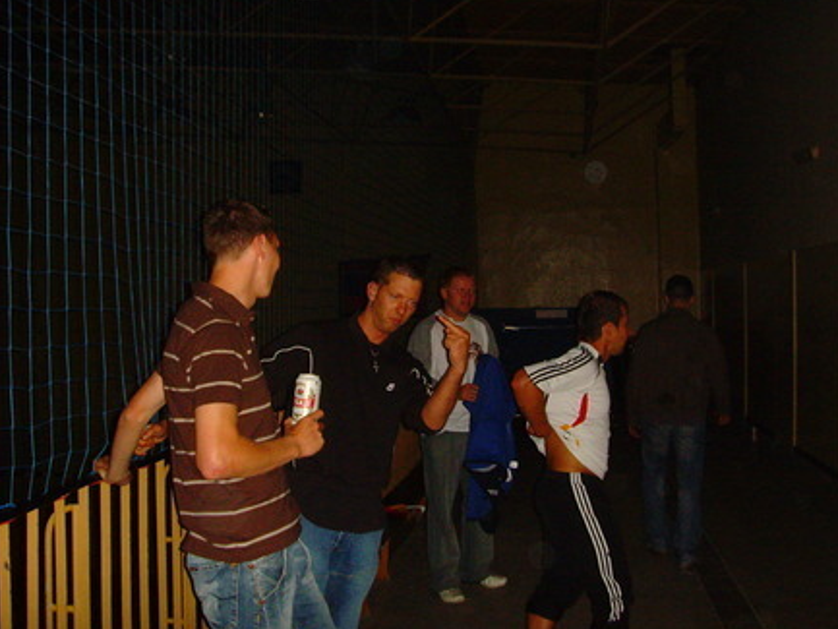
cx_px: 432
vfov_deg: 32.2
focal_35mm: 45
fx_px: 1090
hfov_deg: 42.1
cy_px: 318
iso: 400
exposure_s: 1/45
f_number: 3.5
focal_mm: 6.6
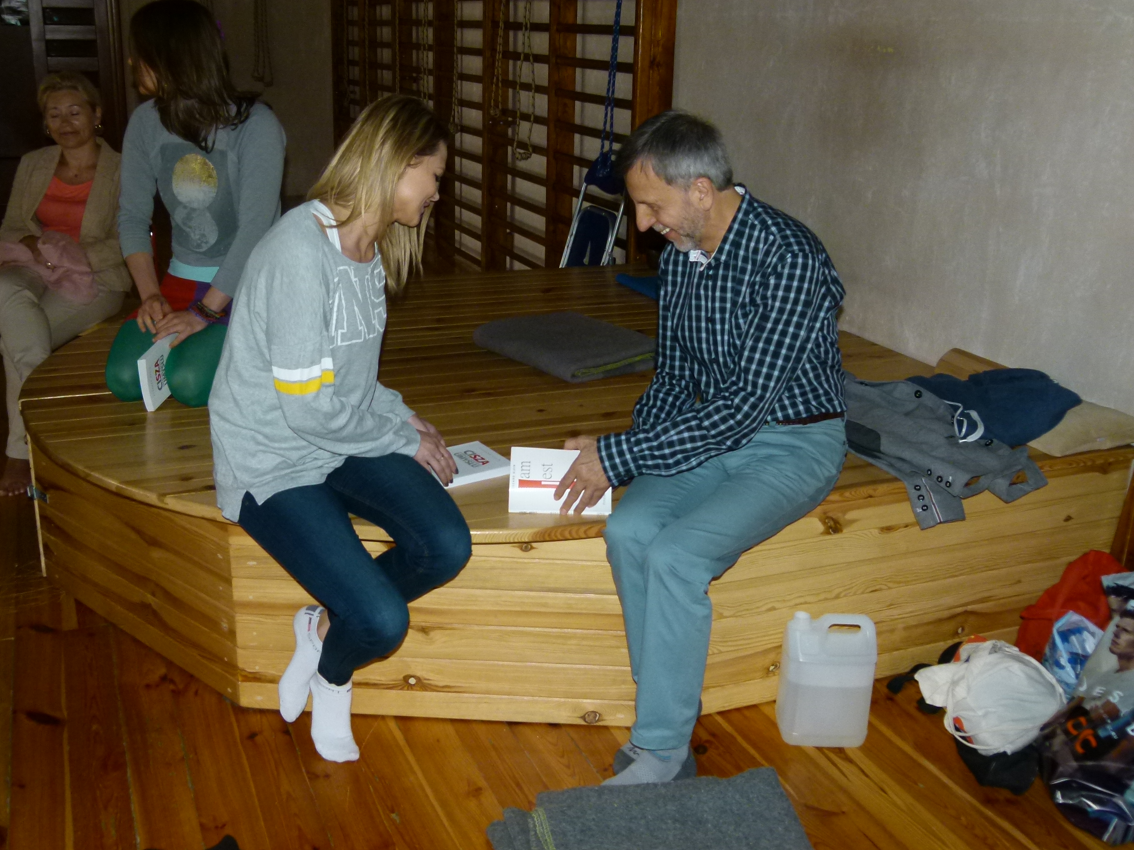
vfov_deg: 40.7
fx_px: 1147
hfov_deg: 52.6
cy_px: 416
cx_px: 555
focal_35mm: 35
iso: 250
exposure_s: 1/30
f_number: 3
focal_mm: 6.1
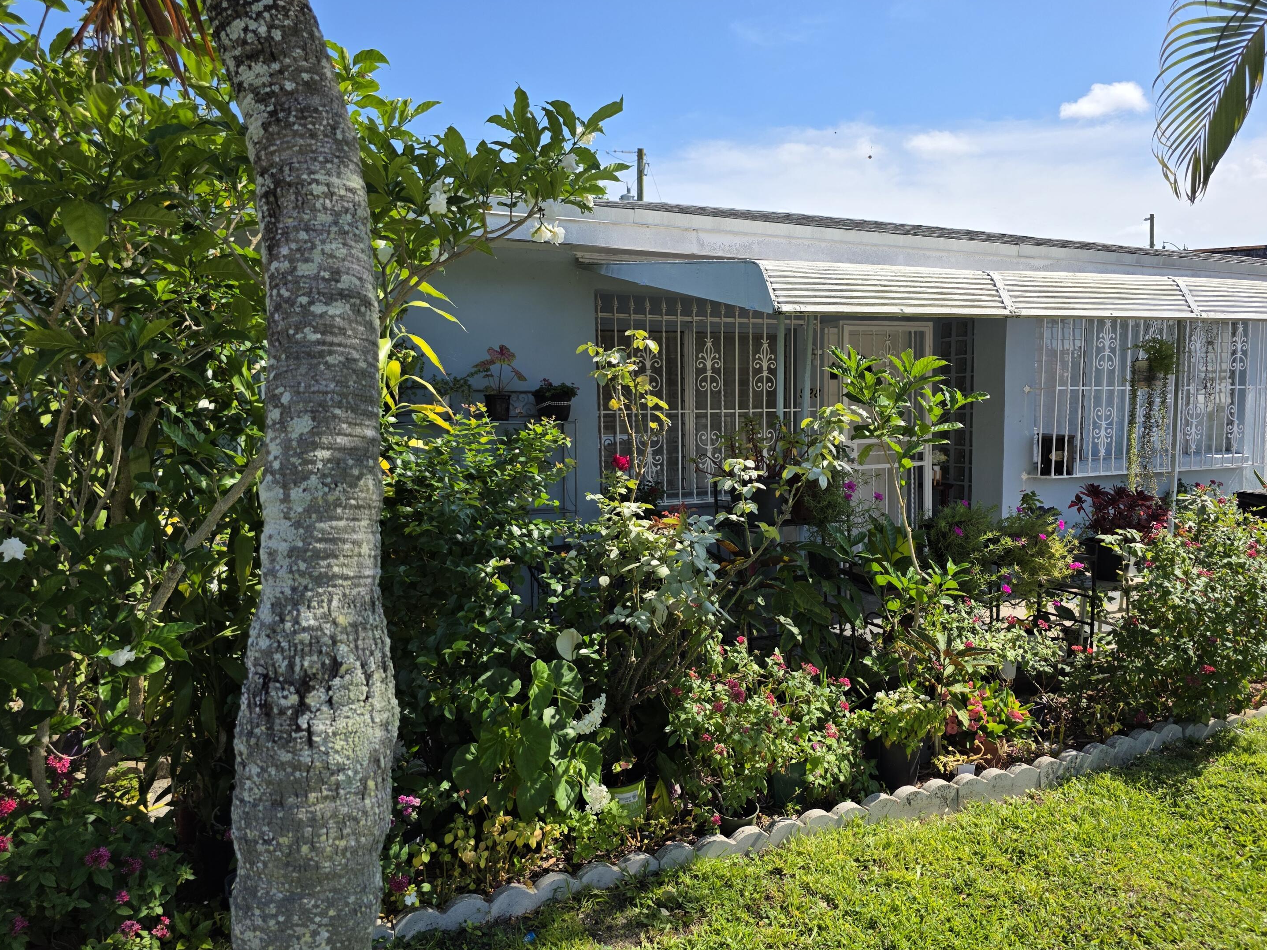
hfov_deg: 71.6
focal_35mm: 24
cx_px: 650
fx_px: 878
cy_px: 469
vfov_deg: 56.8
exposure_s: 1/5296
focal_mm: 6.3
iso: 80
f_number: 1.7
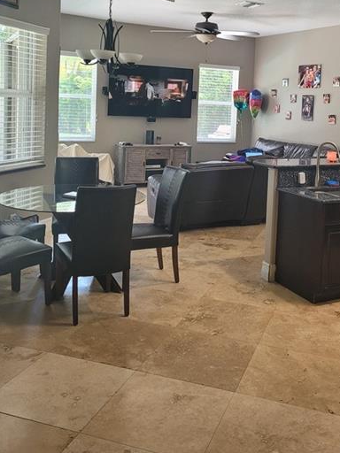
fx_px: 511
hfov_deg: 36.6
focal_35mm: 39
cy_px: 127
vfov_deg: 46.6
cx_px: 212
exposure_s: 1/120
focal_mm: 5.4
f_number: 1.8
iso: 200
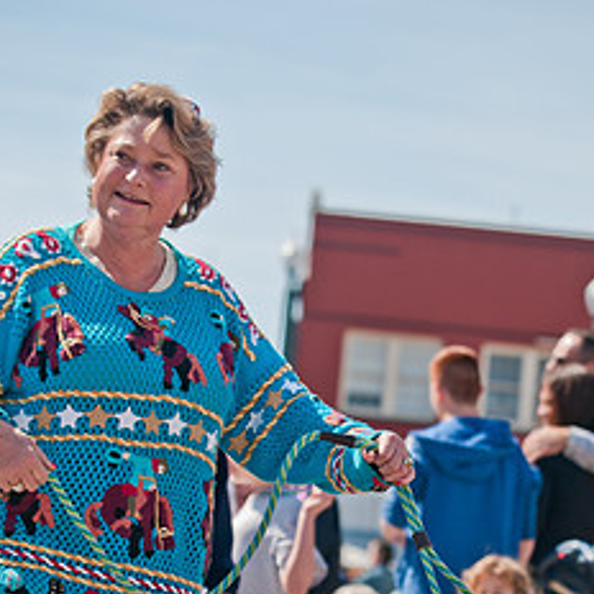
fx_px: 3844
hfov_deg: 8.8
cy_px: 504
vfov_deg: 8.8
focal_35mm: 198
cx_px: 342
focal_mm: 80
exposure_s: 1/1250
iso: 200
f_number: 4
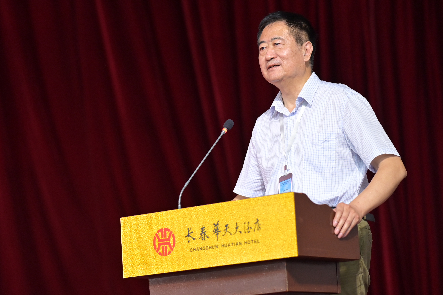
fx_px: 1932
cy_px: 148
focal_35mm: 157
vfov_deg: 8.7
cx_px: 222
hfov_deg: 13.1
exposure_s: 1/200
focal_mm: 105
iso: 1250
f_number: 2
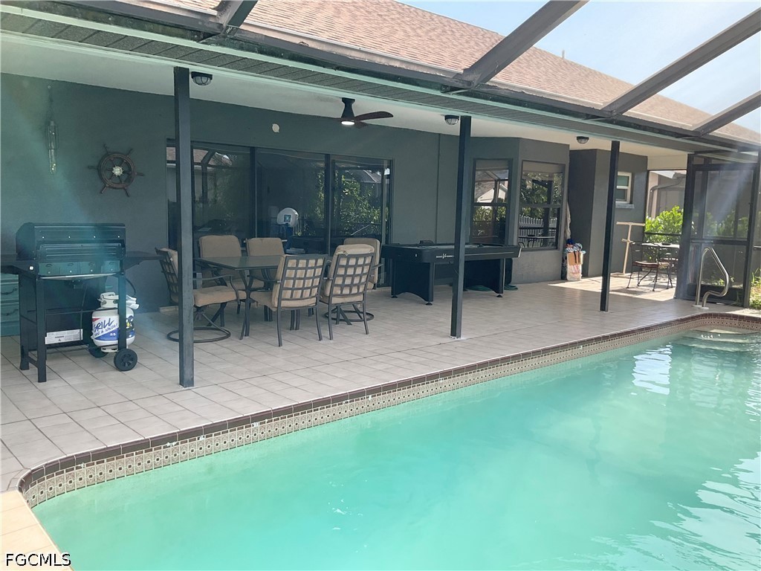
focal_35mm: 29
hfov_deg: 61.7
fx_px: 638
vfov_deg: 48.2
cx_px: 380
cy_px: 286
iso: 25
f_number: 1.8
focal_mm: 3
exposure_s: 1/378
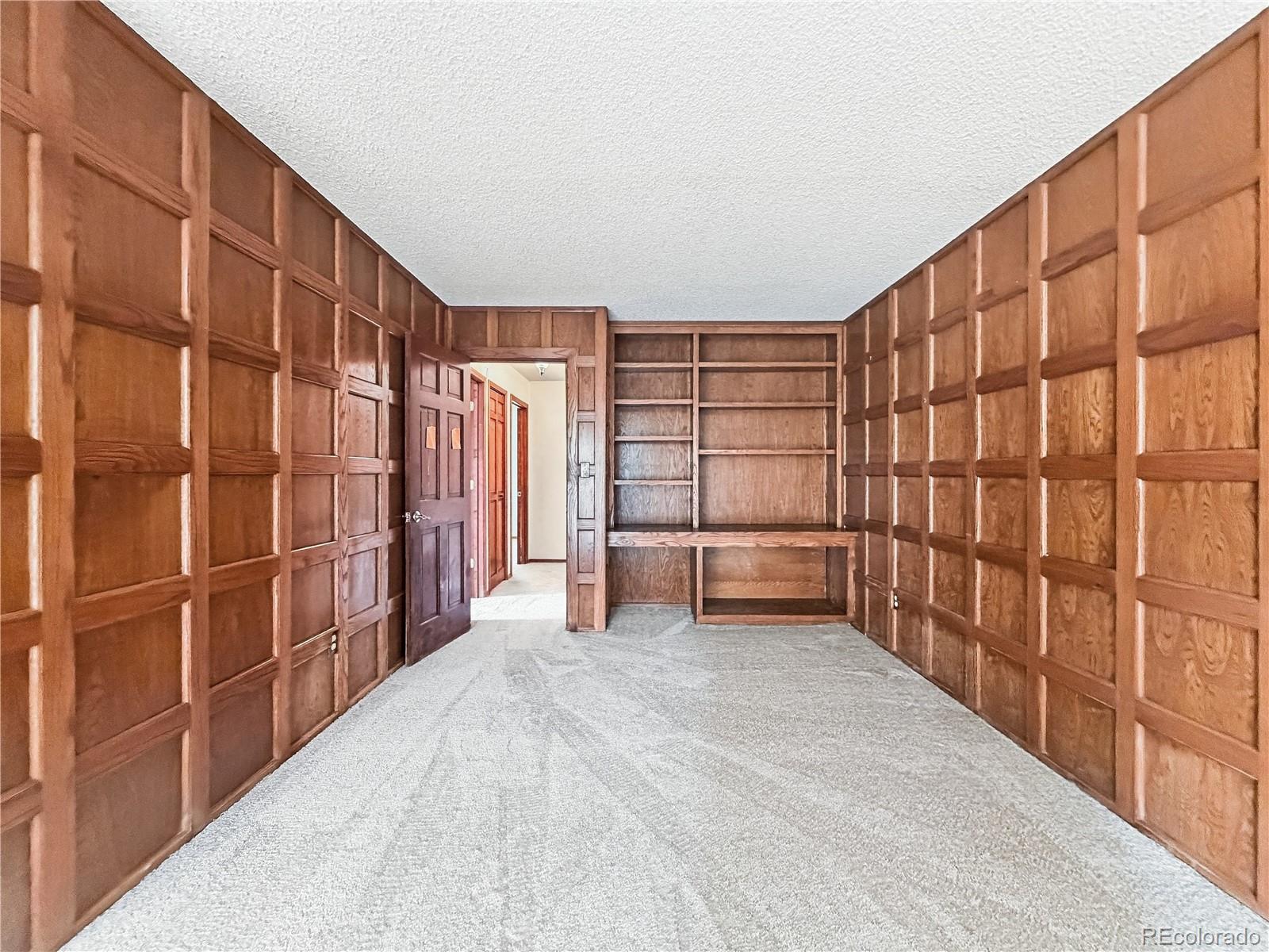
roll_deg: +0.2
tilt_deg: -0.6
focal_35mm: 14
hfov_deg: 102.1
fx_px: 513
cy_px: 476
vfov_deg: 85.7
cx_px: 634
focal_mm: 2.2
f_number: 2.2
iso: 800
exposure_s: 1/60
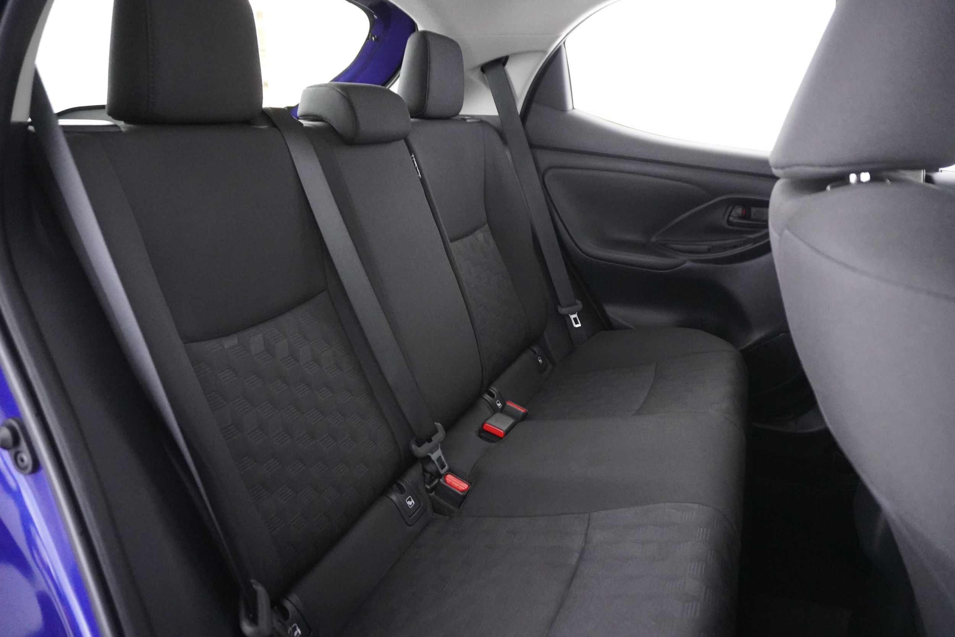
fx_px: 637
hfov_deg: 73.7
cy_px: 318
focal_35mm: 24
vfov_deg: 53.1
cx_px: 478
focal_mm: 16
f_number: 3.5
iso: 6400
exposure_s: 1/40
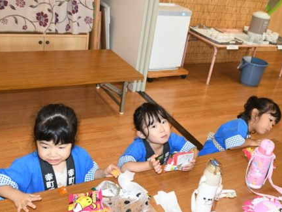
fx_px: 326
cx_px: 154
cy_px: 104
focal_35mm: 40
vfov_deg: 36.0
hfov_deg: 46.7
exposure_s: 1/250
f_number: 3.5
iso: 1000
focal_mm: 18
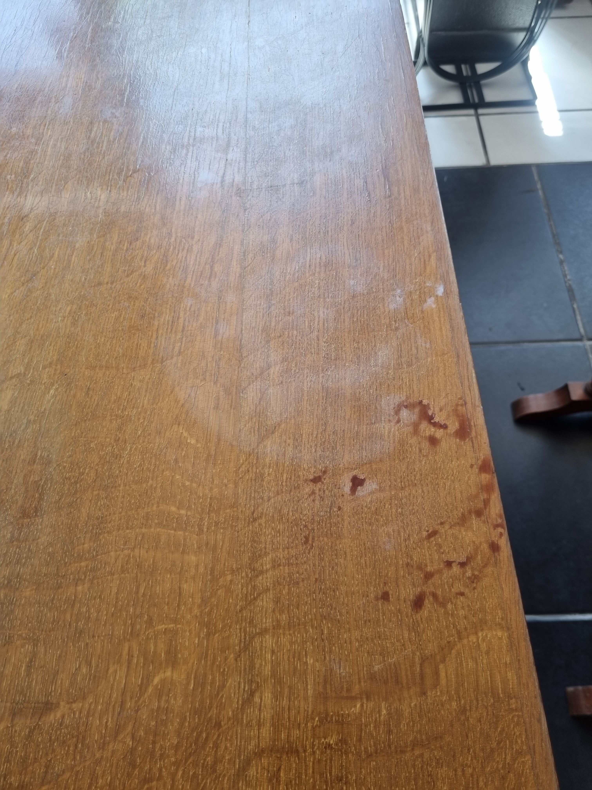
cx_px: 296
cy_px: 395
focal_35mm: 26
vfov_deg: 67.3
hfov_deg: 53.1
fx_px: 593
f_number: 1.8
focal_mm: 5.4
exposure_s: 1/100
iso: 64
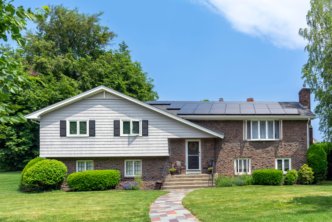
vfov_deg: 40.0
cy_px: 111
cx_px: 166
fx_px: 304
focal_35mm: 33
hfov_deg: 57.2
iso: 100
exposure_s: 1/500
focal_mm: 22
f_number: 5.6
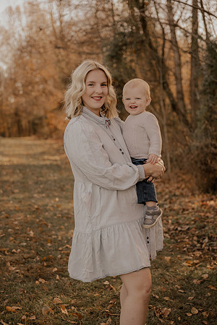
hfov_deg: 23.4
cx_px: 108
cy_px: 162
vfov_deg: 34.5
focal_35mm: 58
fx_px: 524
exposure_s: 1/320
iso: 200
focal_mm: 58
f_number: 2.8
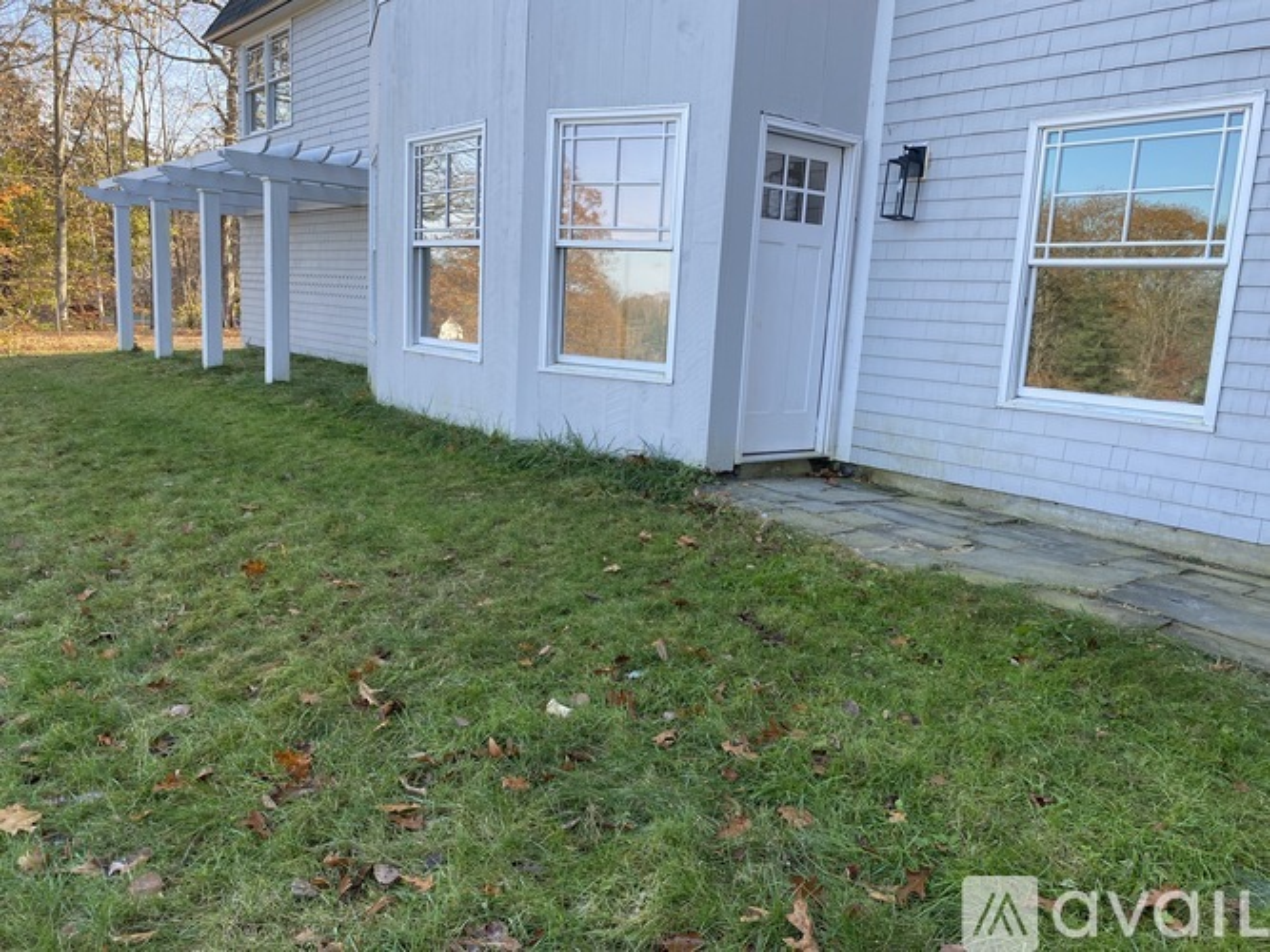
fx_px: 954
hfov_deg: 67.3
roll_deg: -2.5
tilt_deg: -10.4
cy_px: 476
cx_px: 635
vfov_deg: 53.0
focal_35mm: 26
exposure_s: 1/243
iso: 32
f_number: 1.8
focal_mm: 4.25
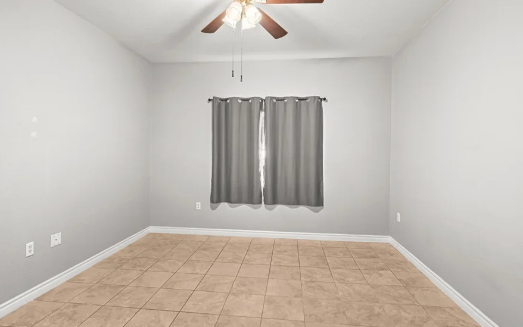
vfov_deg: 62.2
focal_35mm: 19
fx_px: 271
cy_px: 154
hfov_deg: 88.0
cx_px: 259
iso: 500
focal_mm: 16
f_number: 8
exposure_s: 1.3
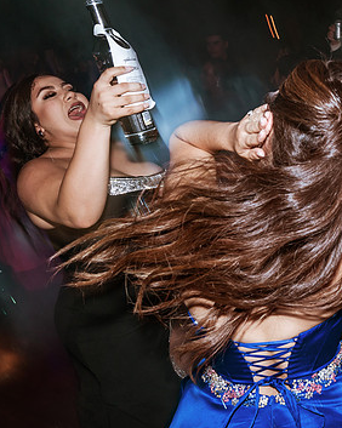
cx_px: 347
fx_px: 469
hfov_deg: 35.9
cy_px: 199
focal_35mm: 37
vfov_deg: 49.1
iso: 800
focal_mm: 24
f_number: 7.1
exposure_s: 1/60
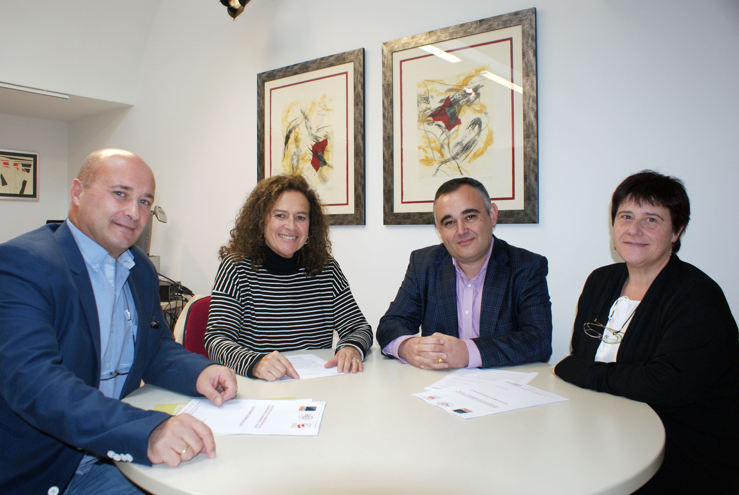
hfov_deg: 67.3
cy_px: 248
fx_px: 555
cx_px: 370
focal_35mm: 27
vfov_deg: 48.0
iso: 400
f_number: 5.6
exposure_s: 1/60
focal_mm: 18
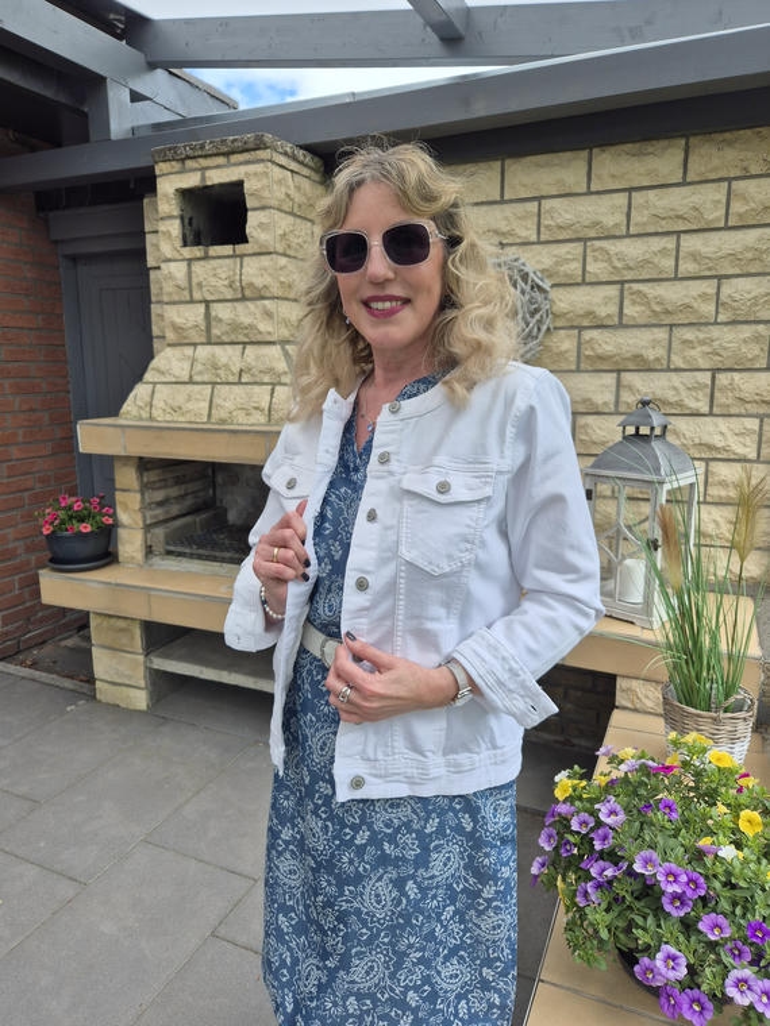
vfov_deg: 73.9
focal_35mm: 23
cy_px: 513
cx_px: 385
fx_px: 682
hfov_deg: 58.9
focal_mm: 5.4
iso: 25
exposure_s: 1/487
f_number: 1.8
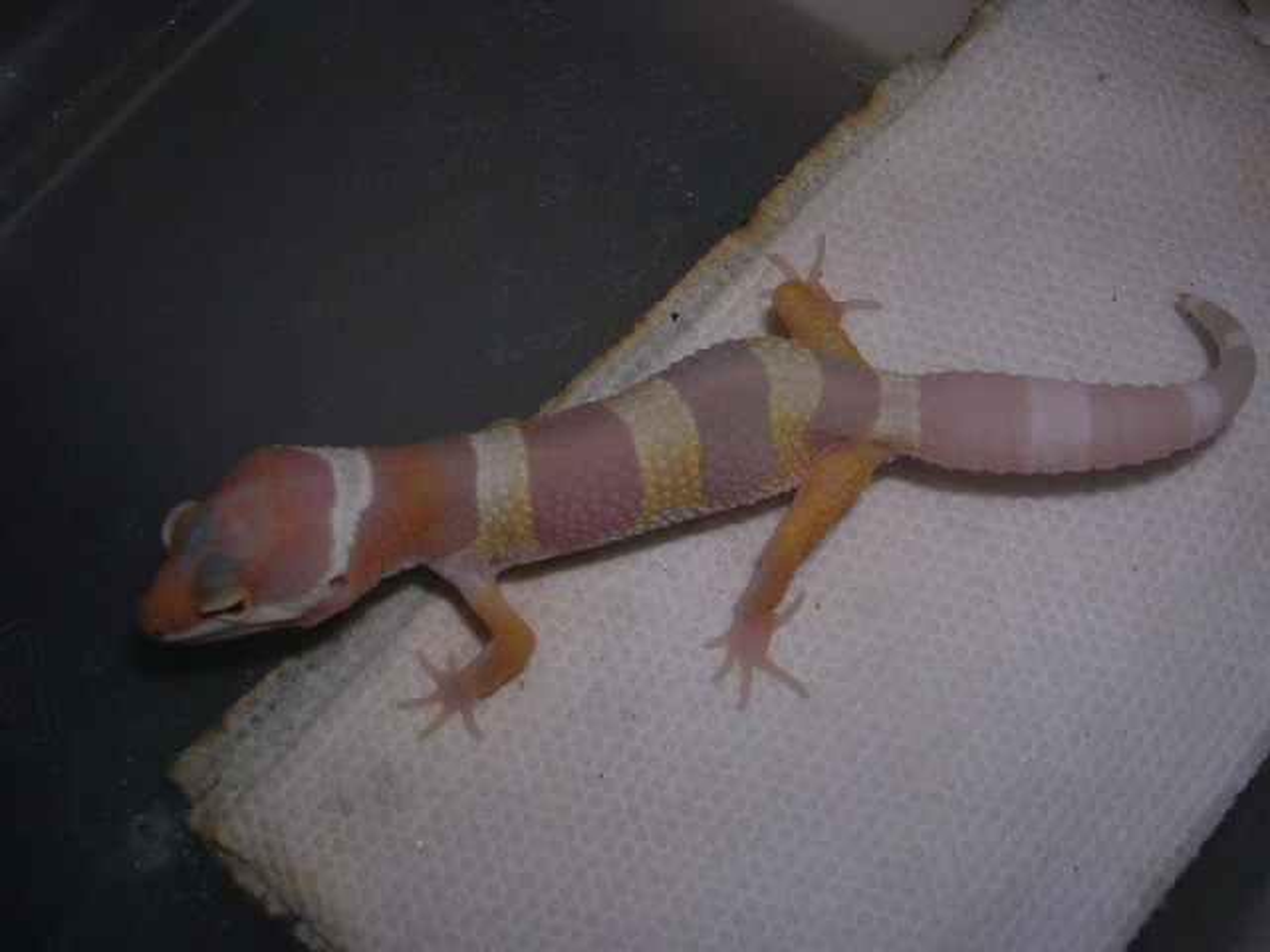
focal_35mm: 38
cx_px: 635
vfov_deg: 37.7
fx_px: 1394
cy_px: 476
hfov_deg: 49.0
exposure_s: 1/60.1
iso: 50
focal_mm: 5.8
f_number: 5.6
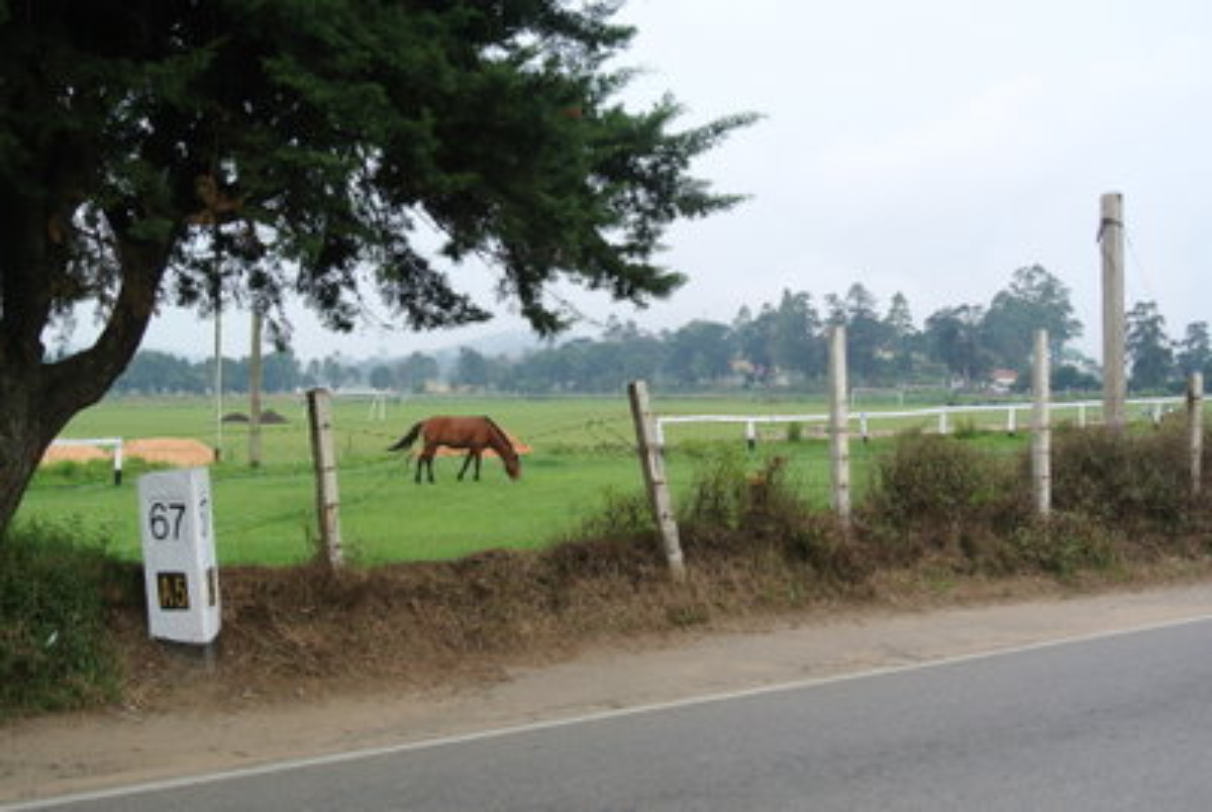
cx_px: 606
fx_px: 1517
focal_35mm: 45
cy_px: 406
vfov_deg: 30.0
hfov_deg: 43.5
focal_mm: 16.9
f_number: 5.6
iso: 100
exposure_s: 1/80
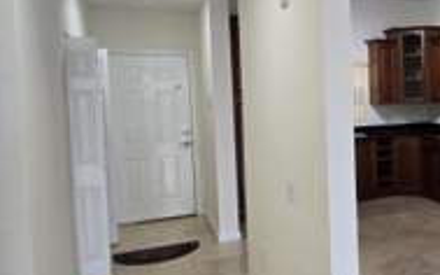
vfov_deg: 36.1
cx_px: 405
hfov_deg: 48.8
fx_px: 420
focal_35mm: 35
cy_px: 113
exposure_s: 1/60
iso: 125
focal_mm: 2.2
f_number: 2.2
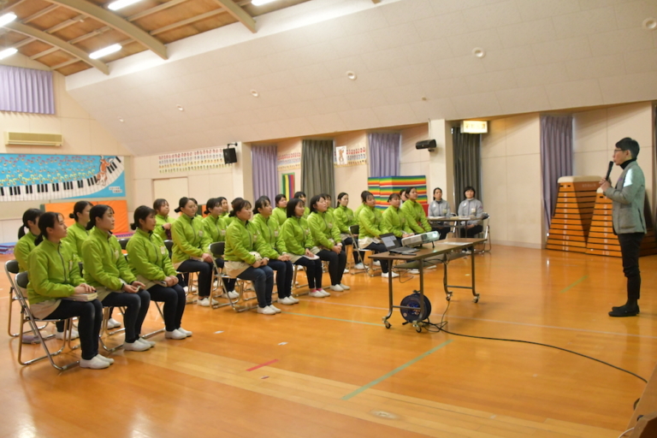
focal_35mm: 31
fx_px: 566
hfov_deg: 60.3
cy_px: 219
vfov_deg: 42.3
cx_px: 328
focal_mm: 21
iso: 4000
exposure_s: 1/100
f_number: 5
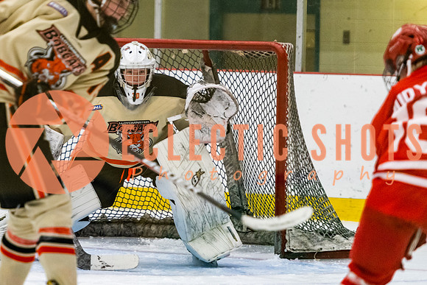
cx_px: 93
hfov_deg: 6.8
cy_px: 177
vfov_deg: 4.5
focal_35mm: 303
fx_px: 3600
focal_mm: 170
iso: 3200
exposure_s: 1/640
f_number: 3.2
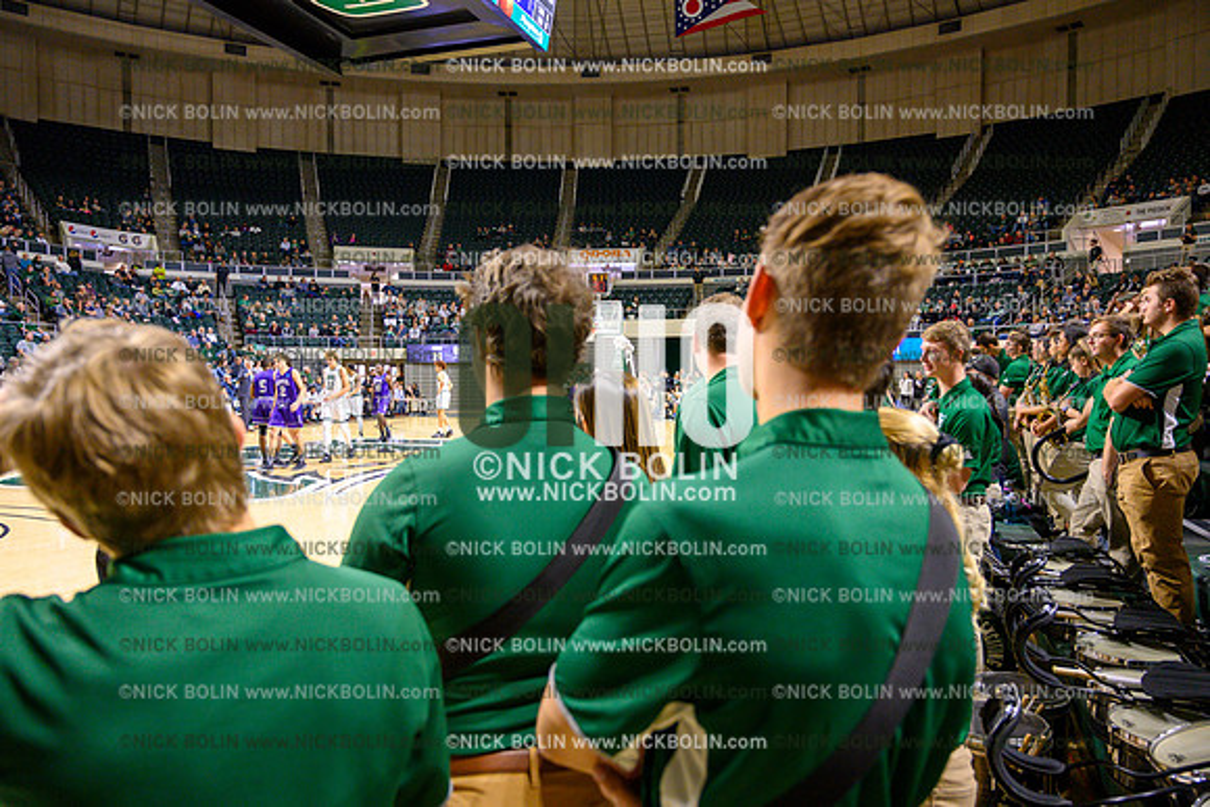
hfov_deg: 69.4
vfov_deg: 49.6
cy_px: 404
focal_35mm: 26
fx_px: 874
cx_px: 605
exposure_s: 1/200
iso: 3200
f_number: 4.5
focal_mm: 26
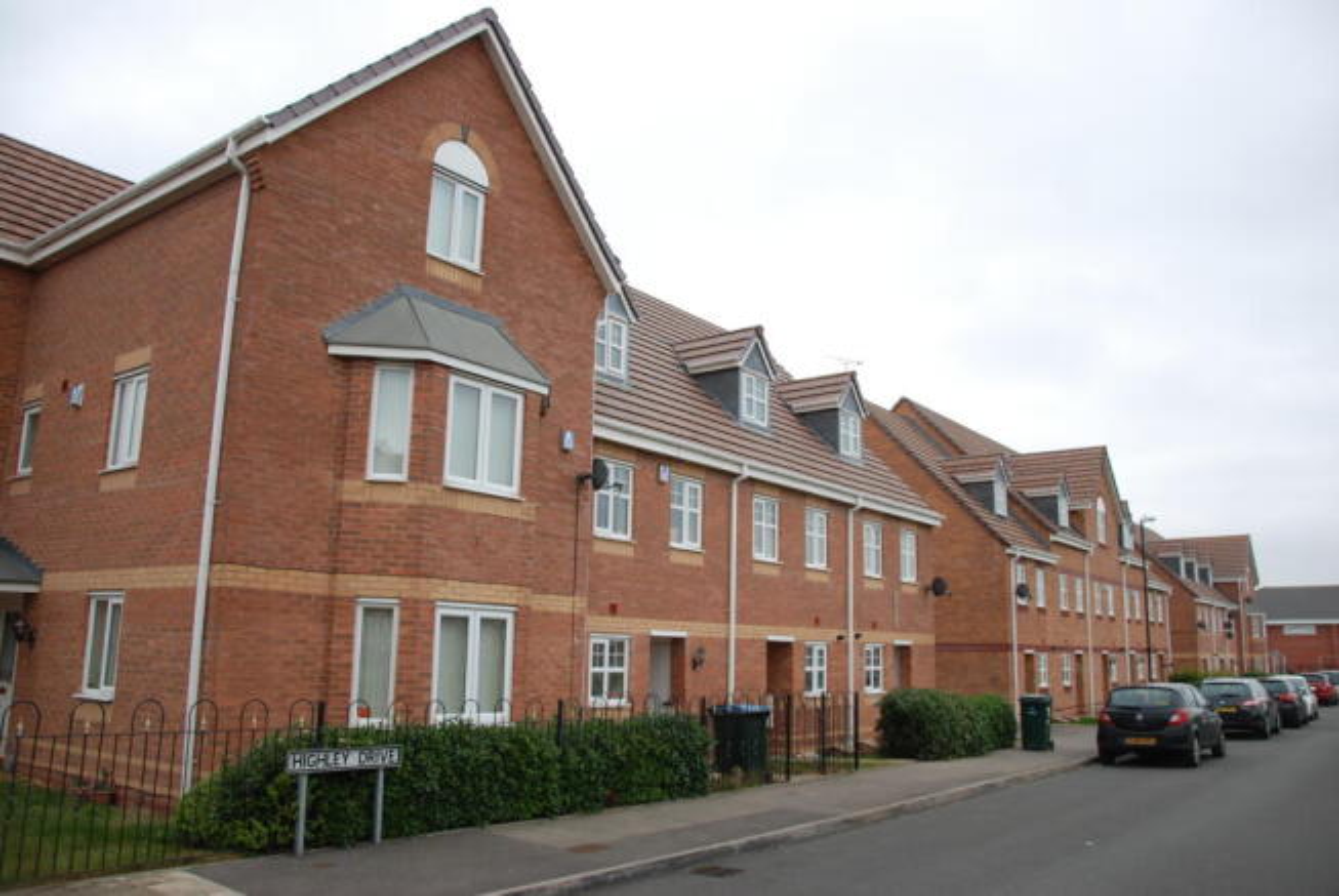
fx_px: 1005
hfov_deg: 67.3
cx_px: 670
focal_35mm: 27
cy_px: 448
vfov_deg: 48.0
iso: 100
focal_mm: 18
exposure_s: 1/40
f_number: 3.5
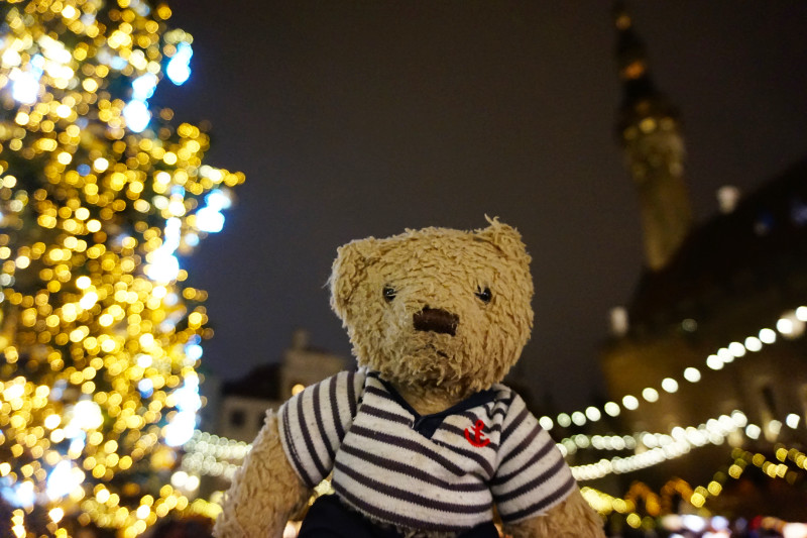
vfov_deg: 53.1
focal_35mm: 24
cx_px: 404
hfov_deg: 73.8
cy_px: 269
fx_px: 538
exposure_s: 1/50
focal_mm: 16
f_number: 3.5
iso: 3200
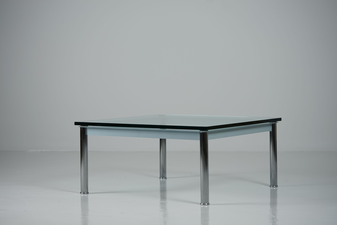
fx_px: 842
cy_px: 112
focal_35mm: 90
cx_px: 168
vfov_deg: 15.2
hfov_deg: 22.6
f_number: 3.5
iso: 320
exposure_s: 1/100
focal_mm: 90
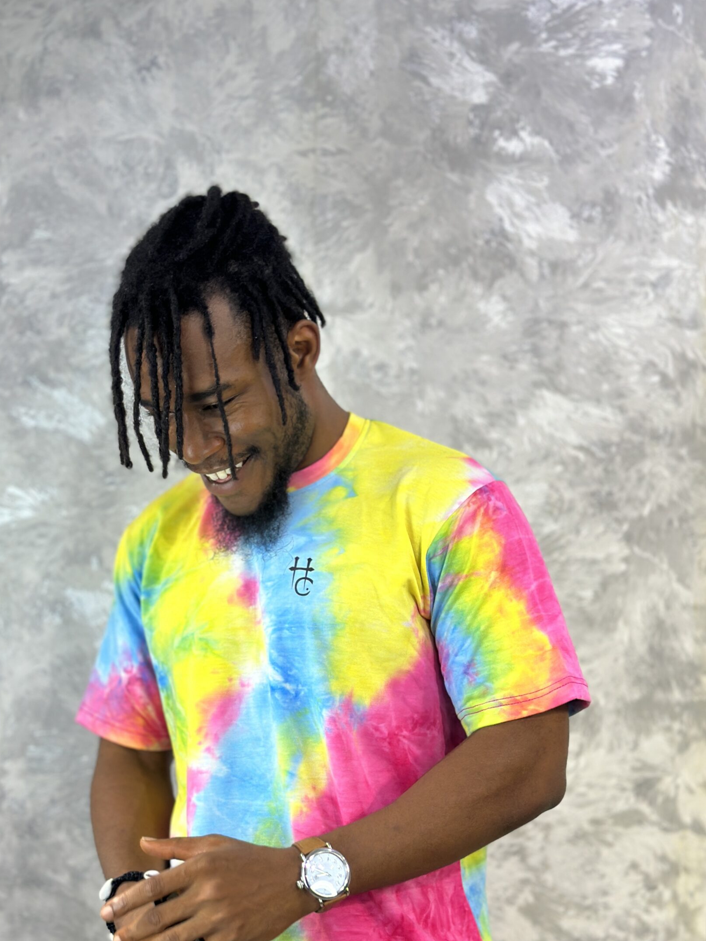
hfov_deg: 25.6
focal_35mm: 57
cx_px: 315
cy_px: 527
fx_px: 1550
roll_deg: +1.8
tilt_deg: -4.5
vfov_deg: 33.7
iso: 125
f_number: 1.78
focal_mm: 6.86
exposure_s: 1/180
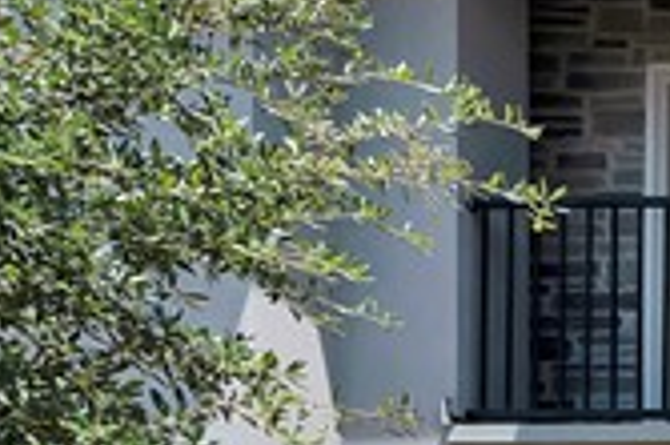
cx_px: 1787
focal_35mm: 91
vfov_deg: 13.0
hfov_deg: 13.1
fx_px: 1692
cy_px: 896
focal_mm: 14
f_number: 8
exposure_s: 1/2000
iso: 640
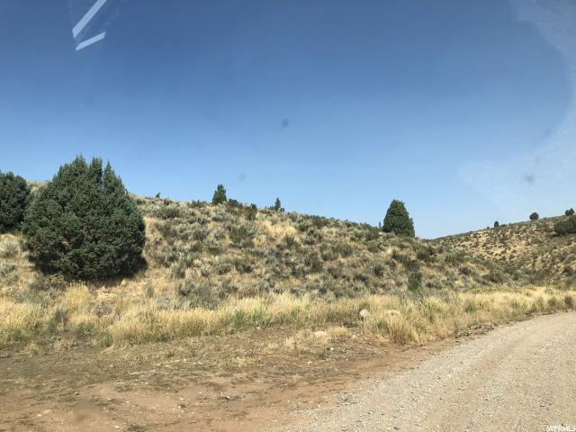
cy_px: 216
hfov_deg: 61.7
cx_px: 288
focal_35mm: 29
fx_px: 483
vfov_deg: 48.2
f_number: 1.8
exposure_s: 1/1779
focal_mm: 3.99
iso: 20
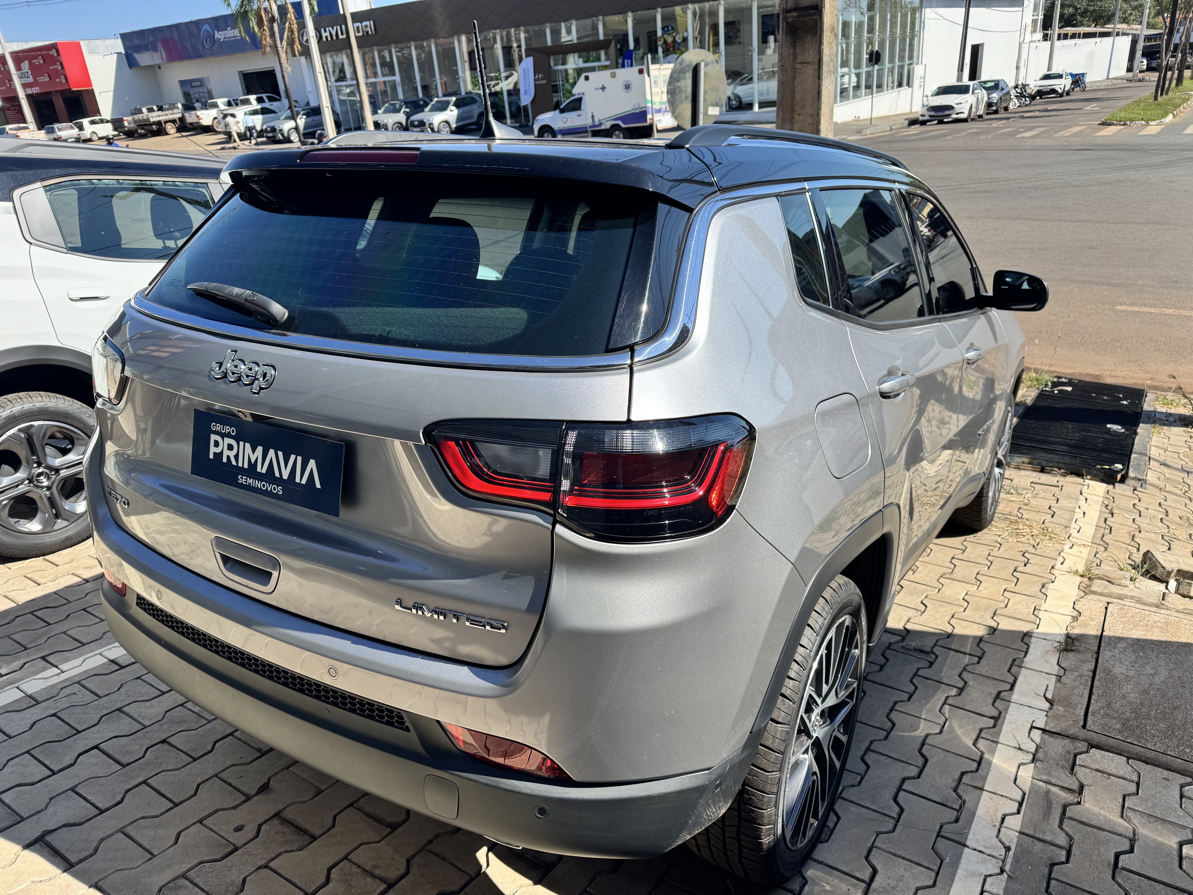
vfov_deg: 56.8
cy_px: 448
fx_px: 827
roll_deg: +5.3
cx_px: 596
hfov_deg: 71.6
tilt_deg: -24.6
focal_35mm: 24
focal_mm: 6.76
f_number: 1.78
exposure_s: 1/2331
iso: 80
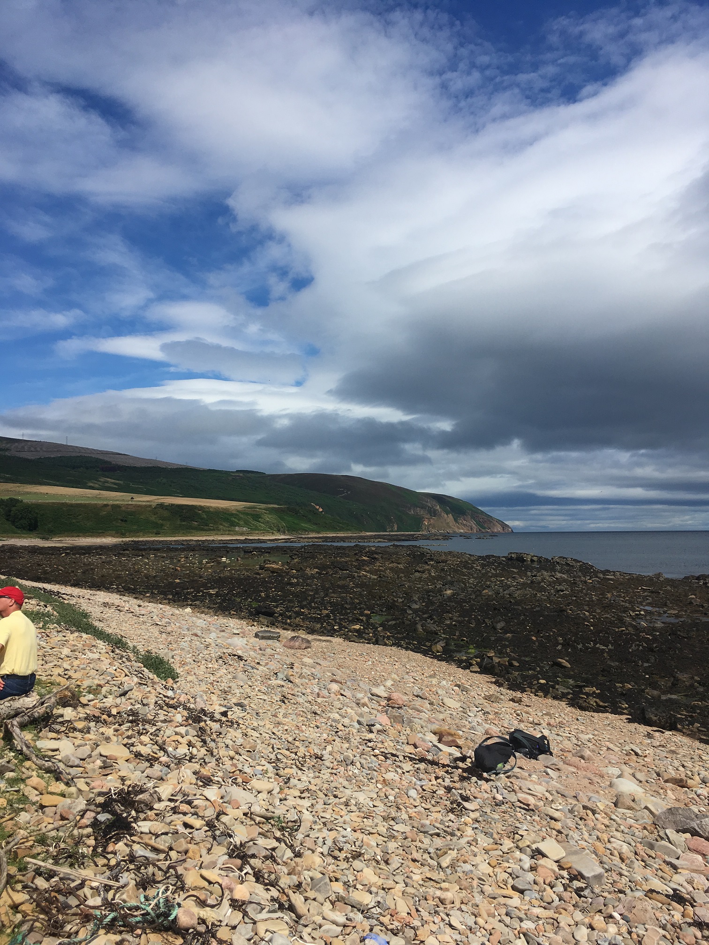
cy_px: 472
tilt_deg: +2.8
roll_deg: +1.3
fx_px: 792
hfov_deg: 48.2
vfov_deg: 61.7
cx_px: 354
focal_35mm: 29
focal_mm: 4.15
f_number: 2.2
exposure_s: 1/4049
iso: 25
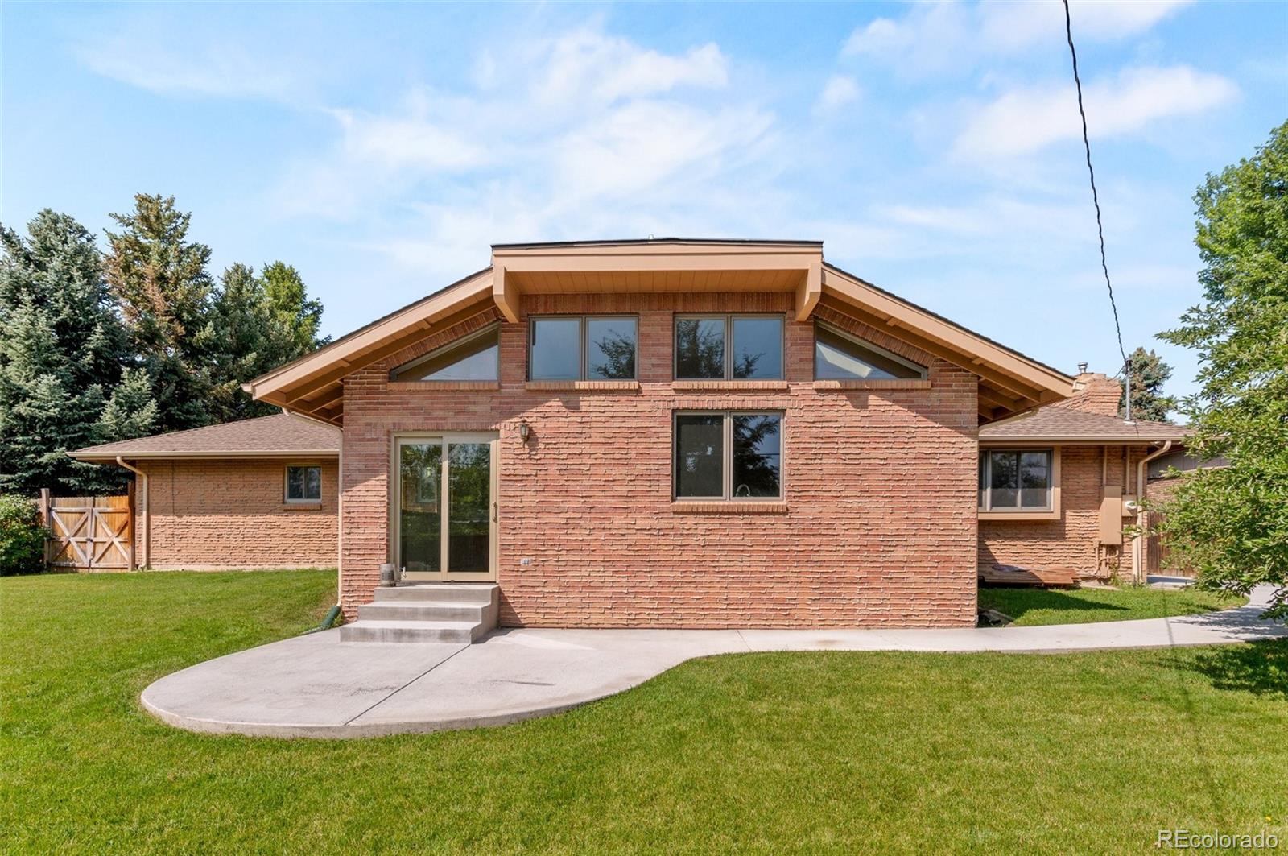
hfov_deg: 93.3
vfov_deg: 70.3
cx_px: 644
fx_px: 608
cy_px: 428
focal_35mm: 17
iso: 400
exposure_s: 1/800
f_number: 8
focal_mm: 17
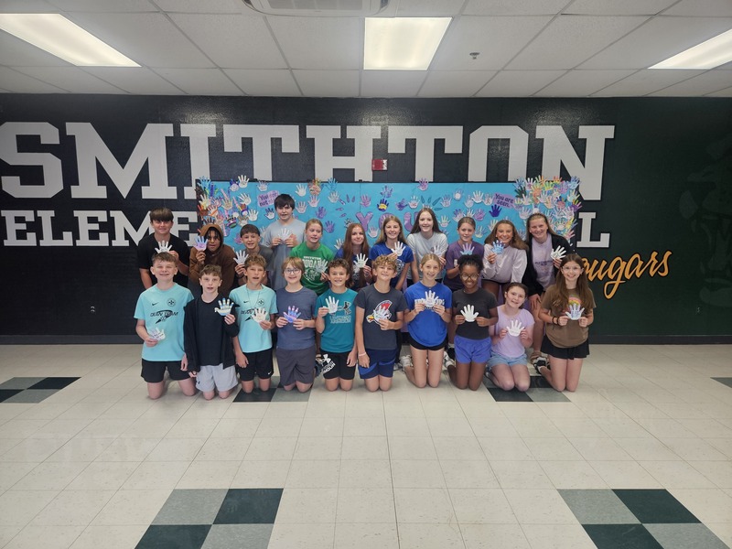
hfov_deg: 73.9
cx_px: 366
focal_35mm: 23
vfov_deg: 58.9
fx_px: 486
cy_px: 274
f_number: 1.8
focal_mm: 5.4
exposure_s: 1/120
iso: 250
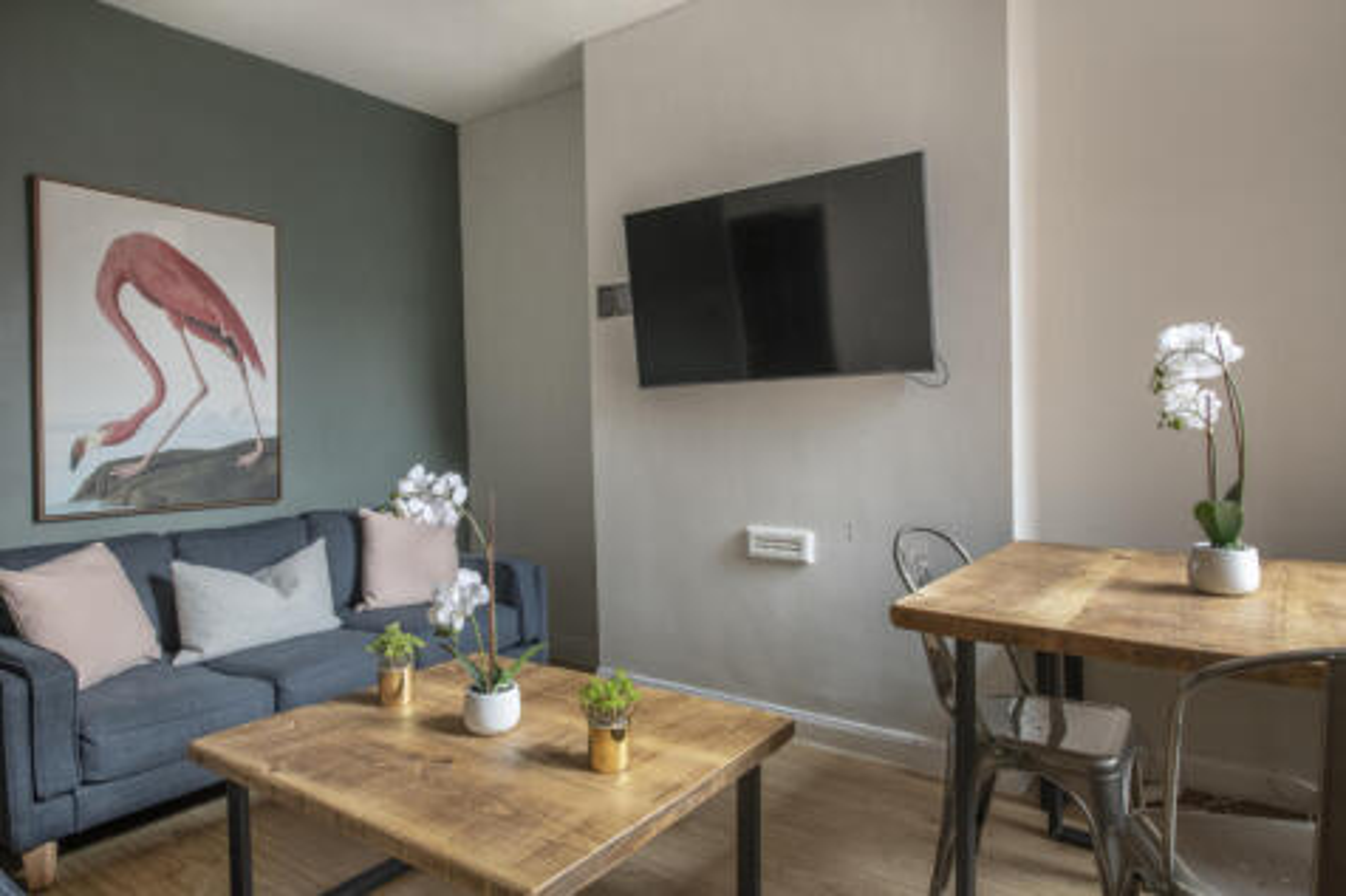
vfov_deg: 57.2
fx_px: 822
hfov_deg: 78.6
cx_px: 673
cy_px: 448
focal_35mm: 22
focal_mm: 22
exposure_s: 2
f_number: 11
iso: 200
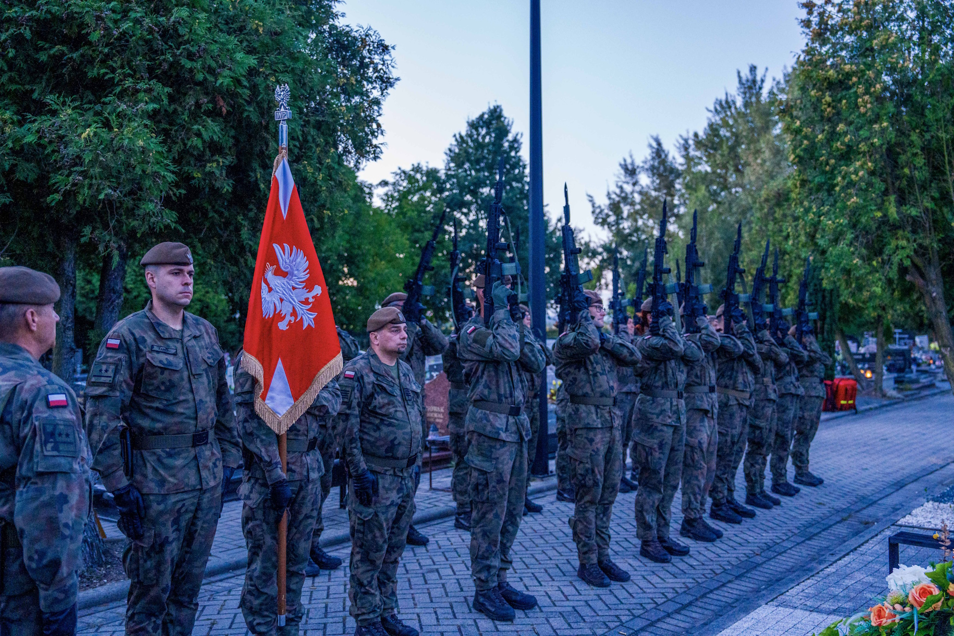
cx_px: 477
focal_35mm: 35
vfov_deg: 37.8
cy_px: 318
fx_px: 927
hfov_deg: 54.4
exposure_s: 1/40
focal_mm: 35
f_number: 2.8
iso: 6400
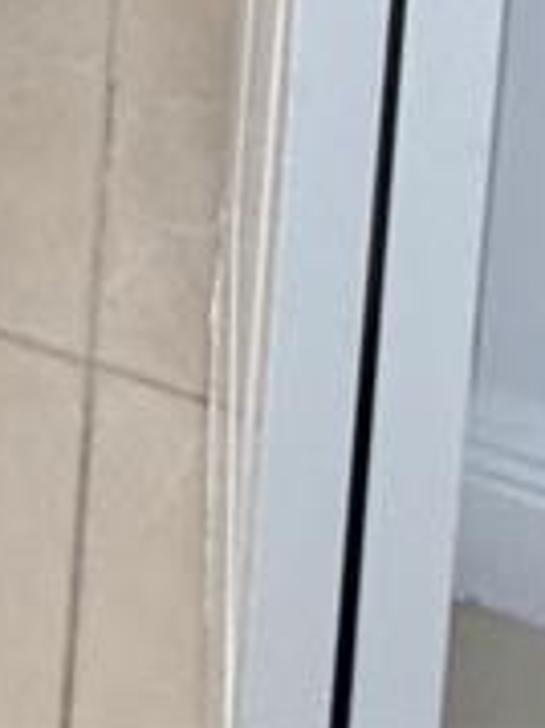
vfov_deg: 10.1
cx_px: -309
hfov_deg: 14.5
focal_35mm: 94
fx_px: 1976
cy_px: -1704
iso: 160
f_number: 2.2
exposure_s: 1/120
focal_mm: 2.22
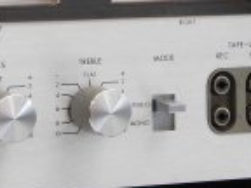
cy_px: -151
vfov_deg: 6.0
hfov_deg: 8.1
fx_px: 1776
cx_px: 98
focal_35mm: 245
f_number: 4
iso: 400
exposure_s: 1/30
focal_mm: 10.4
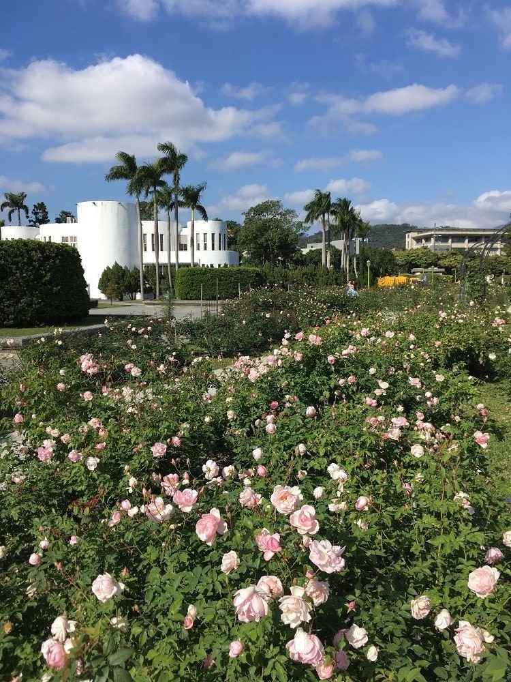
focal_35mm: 29
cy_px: 341
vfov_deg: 61.7
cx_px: 256
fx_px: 571
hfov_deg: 48.2
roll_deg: +0.2
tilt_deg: -4.9
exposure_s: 1/1748
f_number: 2.2
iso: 25
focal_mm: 4.15
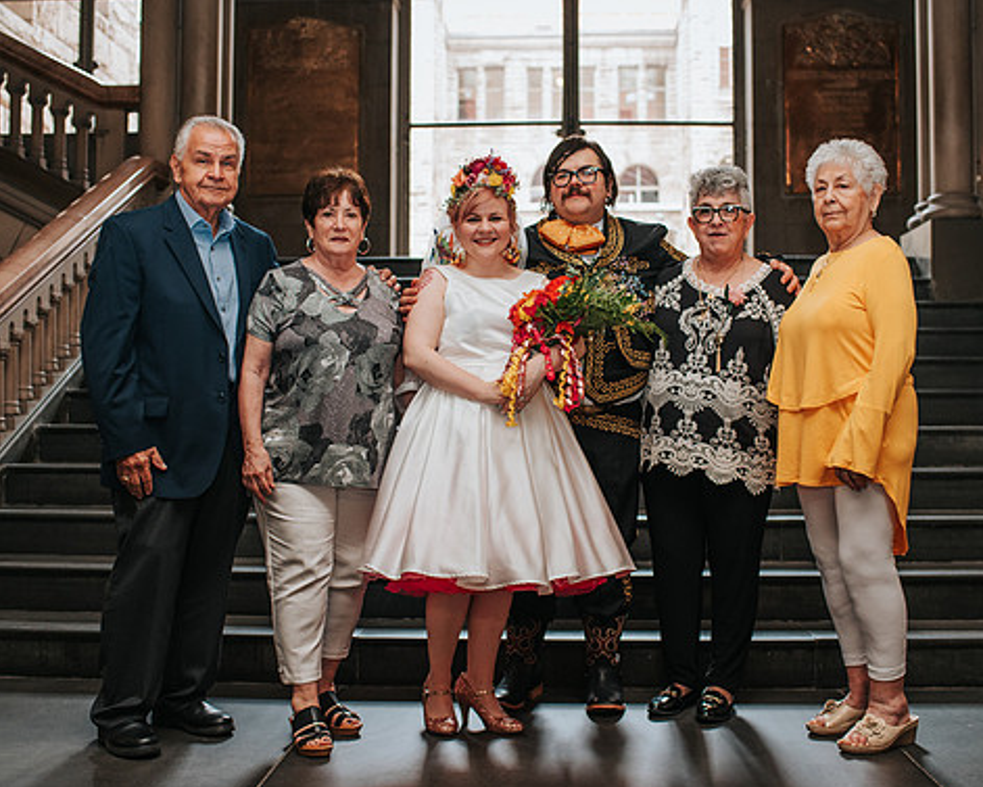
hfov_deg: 43.8
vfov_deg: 35.7
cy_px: 388
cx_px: 504
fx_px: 1222
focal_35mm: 42
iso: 1000
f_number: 3.2
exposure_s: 1/200
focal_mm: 35
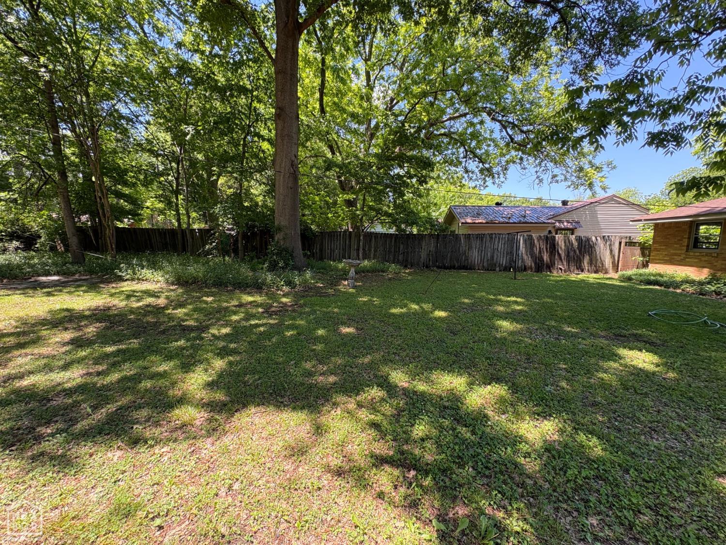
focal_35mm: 14
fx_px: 294
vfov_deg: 85.7
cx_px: 363
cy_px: 272
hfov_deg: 102.1
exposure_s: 1/136
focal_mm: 2.22
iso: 80
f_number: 2.2
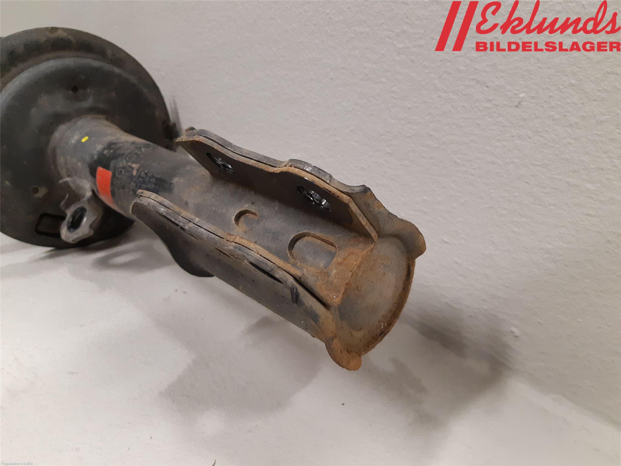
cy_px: 233
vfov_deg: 53.1
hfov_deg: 67.3
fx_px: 466
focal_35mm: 26
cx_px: 310
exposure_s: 1/50
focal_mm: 3.93
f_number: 1.7
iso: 250
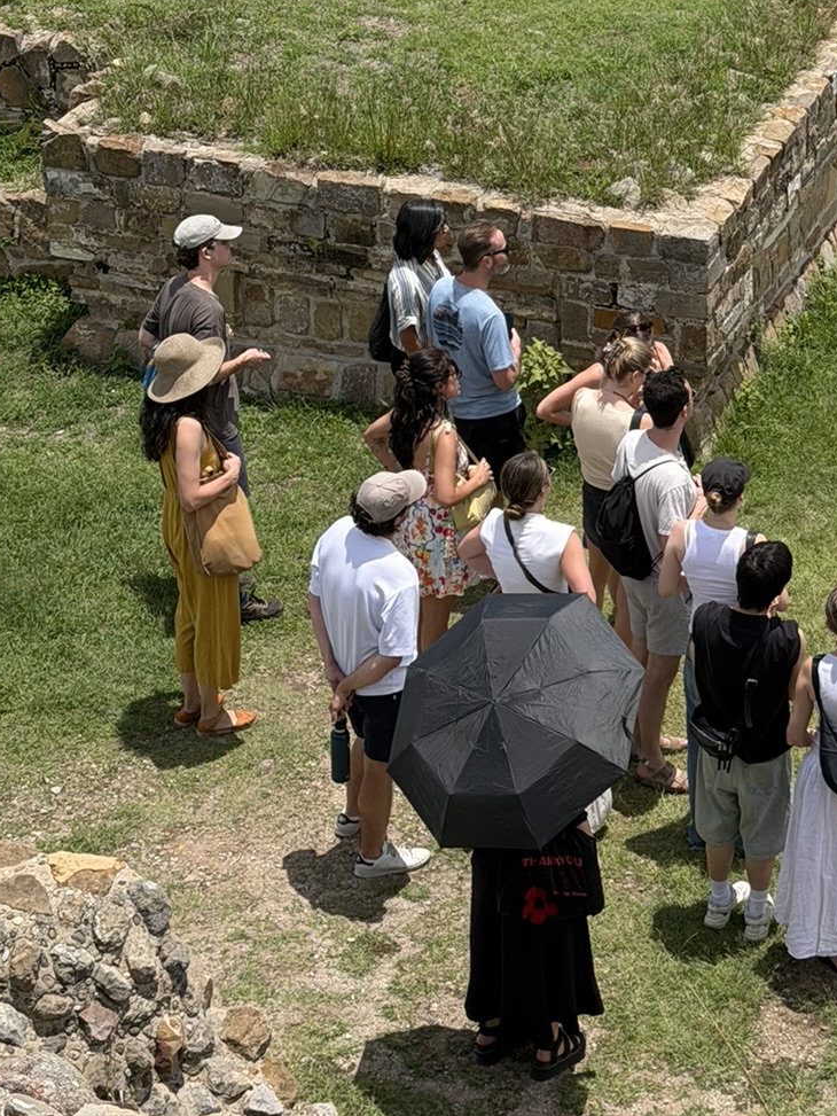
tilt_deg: -24.8
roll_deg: -1.8
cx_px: 834
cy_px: 319
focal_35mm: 101
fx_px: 3255
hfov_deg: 14.4
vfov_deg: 19.3
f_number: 1.78
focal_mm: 6.76
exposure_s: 1/4878
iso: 64
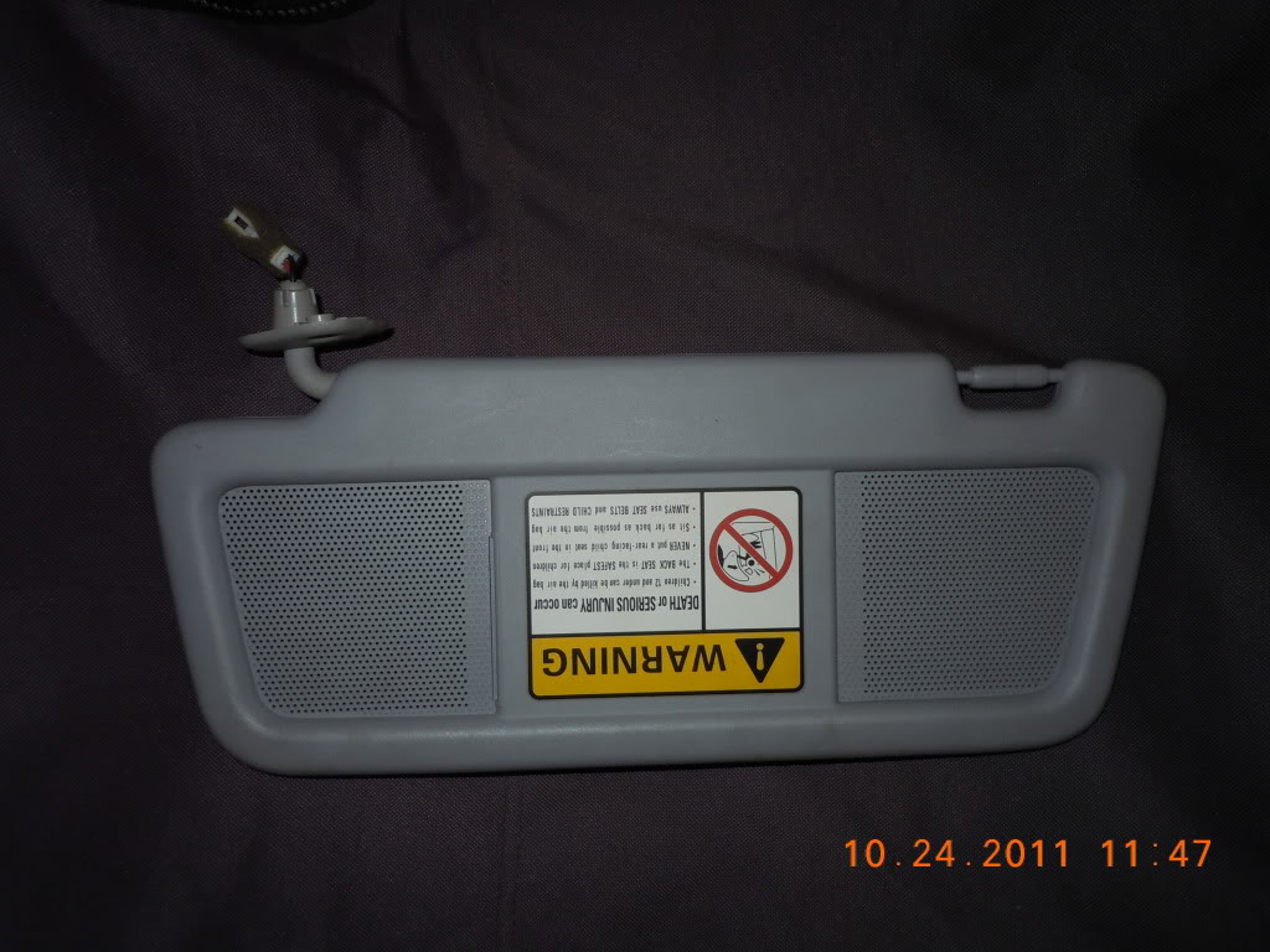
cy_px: 476
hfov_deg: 63.4
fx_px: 1027
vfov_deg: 49.7
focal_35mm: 28
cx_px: 635
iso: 160
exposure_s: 1/25
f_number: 3.7
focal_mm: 5
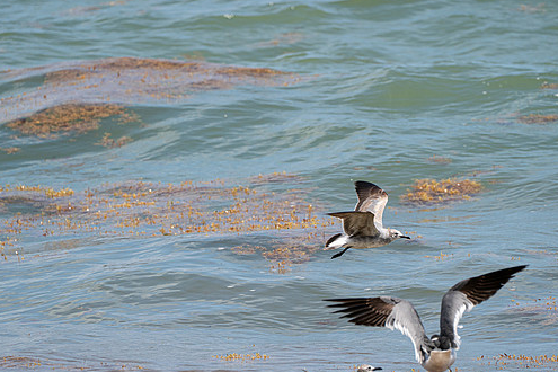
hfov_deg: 4.4
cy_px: 201
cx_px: 303
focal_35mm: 469
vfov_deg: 2.9
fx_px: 7269
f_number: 10
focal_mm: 400
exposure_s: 1/1250
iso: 640
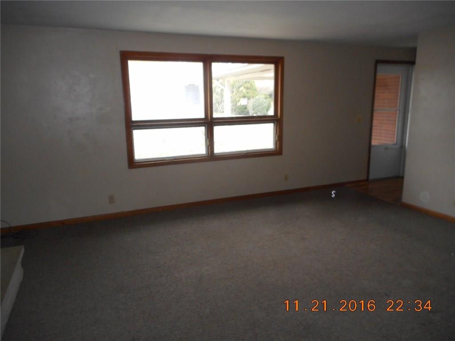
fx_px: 329
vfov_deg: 54.9
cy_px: 170
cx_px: 228
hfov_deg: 69.4
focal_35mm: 25
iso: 320
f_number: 3.7
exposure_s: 1/25
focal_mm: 4.5
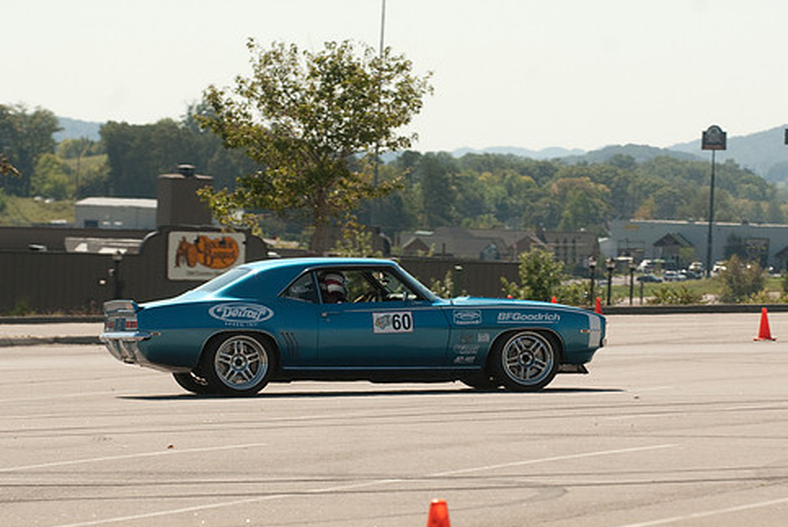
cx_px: 408
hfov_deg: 8.2
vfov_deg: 5.5
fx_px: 5521
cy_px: 310
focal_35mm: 252
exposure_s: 1/1000
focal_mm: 140
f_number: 8
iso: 320
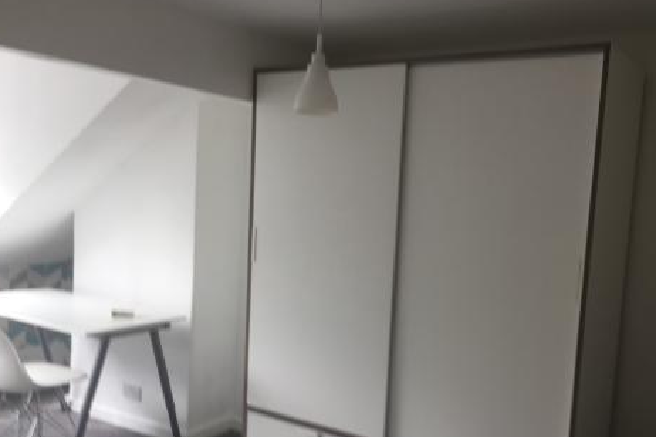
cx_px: 354
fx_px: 656
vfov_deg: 36.6
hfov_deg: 53.1
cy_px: 275
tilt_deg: -7.4
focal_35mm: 36
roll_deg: -3.3
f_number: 2.2
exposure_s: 1/50
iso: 32
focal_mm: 4.15
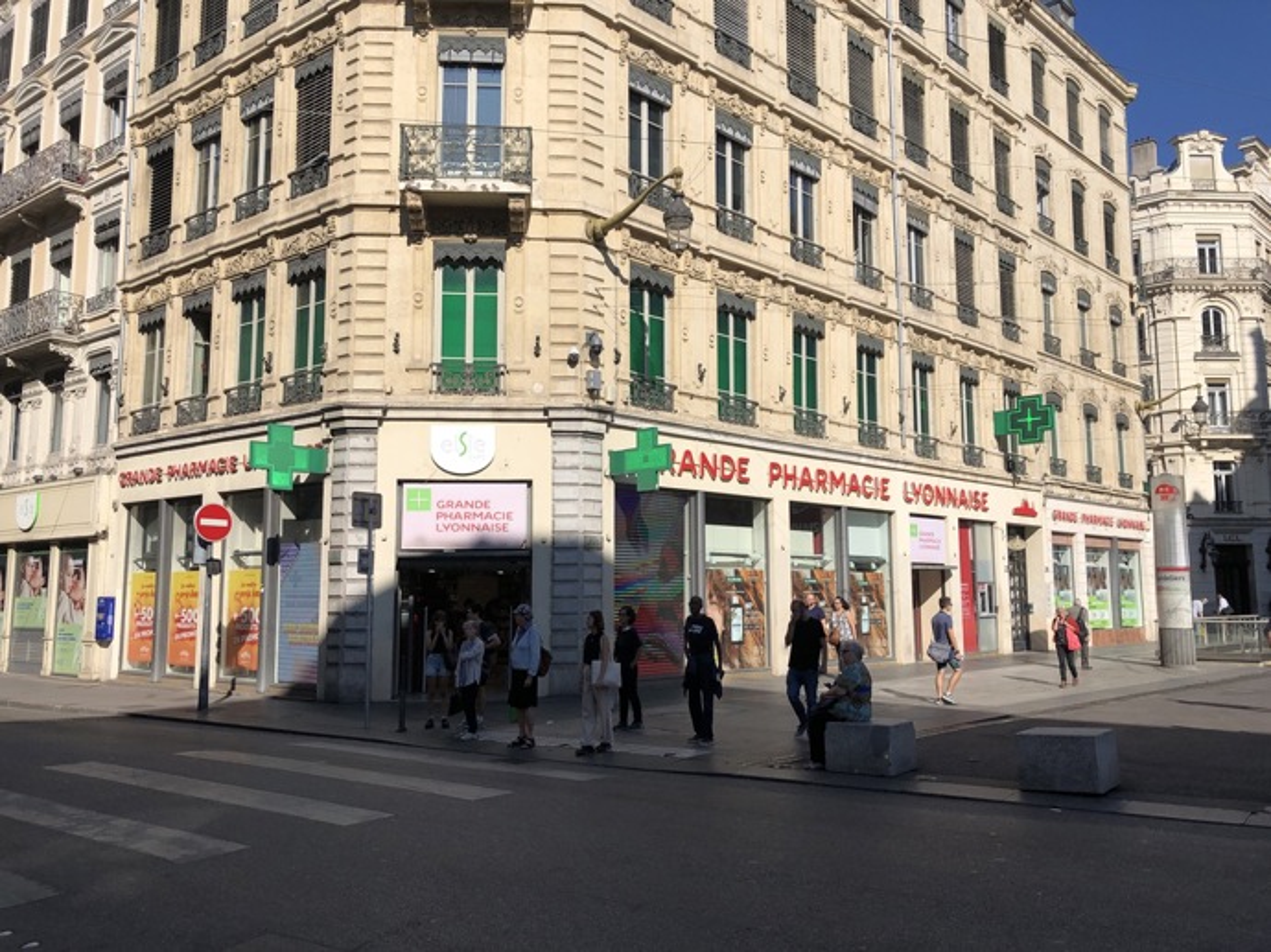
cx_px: 636
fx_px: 1028
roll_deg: +0.2
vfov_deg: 49.7
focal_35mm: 28
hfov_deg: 63.5
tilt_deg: +4.8
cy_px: 476
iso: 25
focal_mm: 3.99
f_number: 1.8
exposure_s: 1/4000
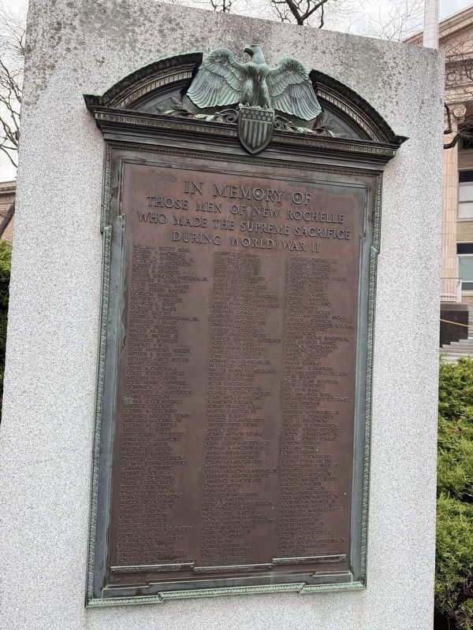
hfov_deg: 56.8
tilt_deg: +4.3
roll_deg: -2.6
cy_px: 315
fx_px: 437
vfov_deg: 71.6
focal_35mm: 24
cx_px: 236
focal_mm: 6.76
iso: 80
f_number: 1.78
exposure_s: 1/336
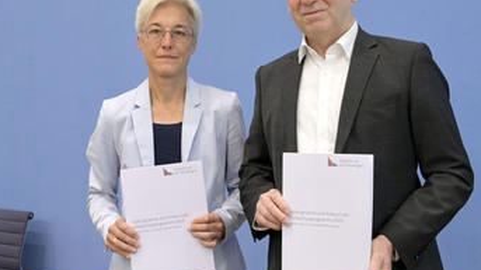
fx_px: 791
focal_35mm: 62
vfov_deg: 19.4
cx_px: 263
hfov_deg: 33.8
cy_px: 119
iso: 5000
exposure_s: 1/640
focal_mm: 45
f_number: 5.6
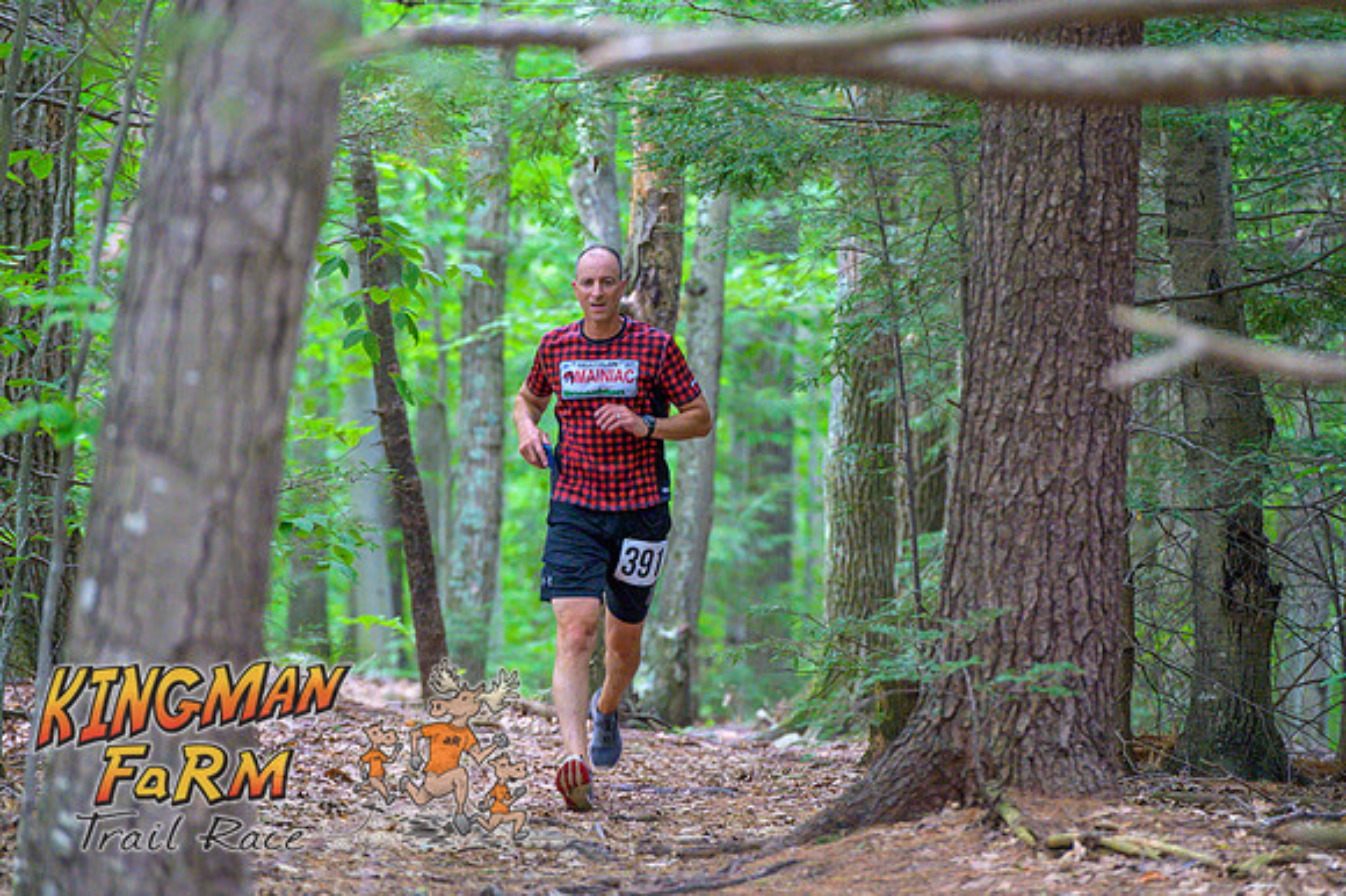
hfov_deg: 10.3
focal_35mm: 200
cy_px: 448
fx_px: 7473
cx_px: 673
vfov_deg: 6.9
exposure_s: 1/125
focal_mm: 200
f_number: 4
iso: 8000
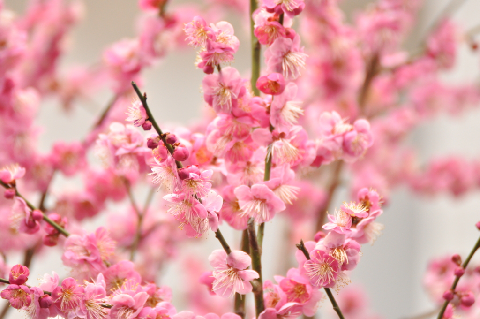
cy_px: 160
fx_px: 5992
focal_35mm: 450
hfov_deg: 4.6
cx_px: 240
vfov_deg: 3.0
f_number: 5.6
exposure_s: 1/200
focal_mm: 300
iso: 1000
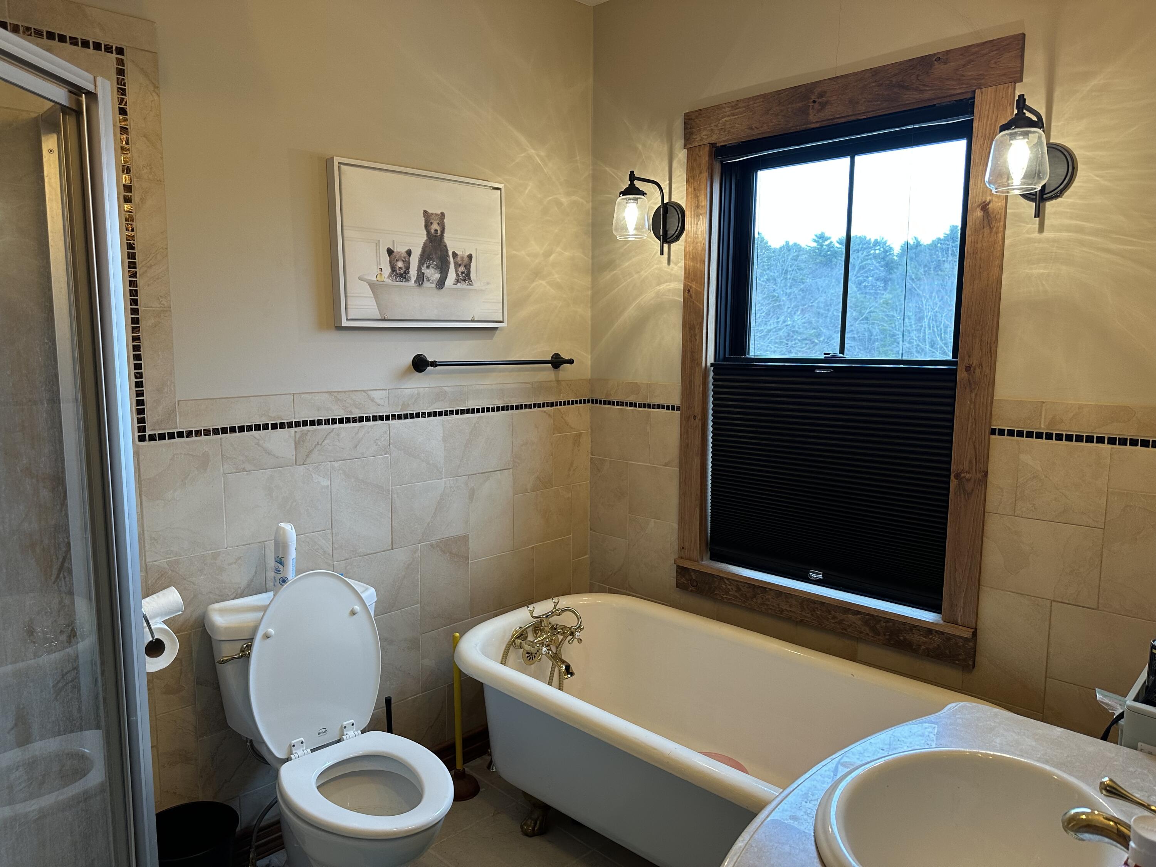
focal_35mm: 24
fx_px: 801
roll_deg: +0.2
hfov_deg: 71.6
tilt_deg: -7.0
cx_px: 578
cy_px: 434
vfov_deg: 56.8
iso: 160
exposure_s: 1/120
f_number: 1.78
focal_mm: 6.86
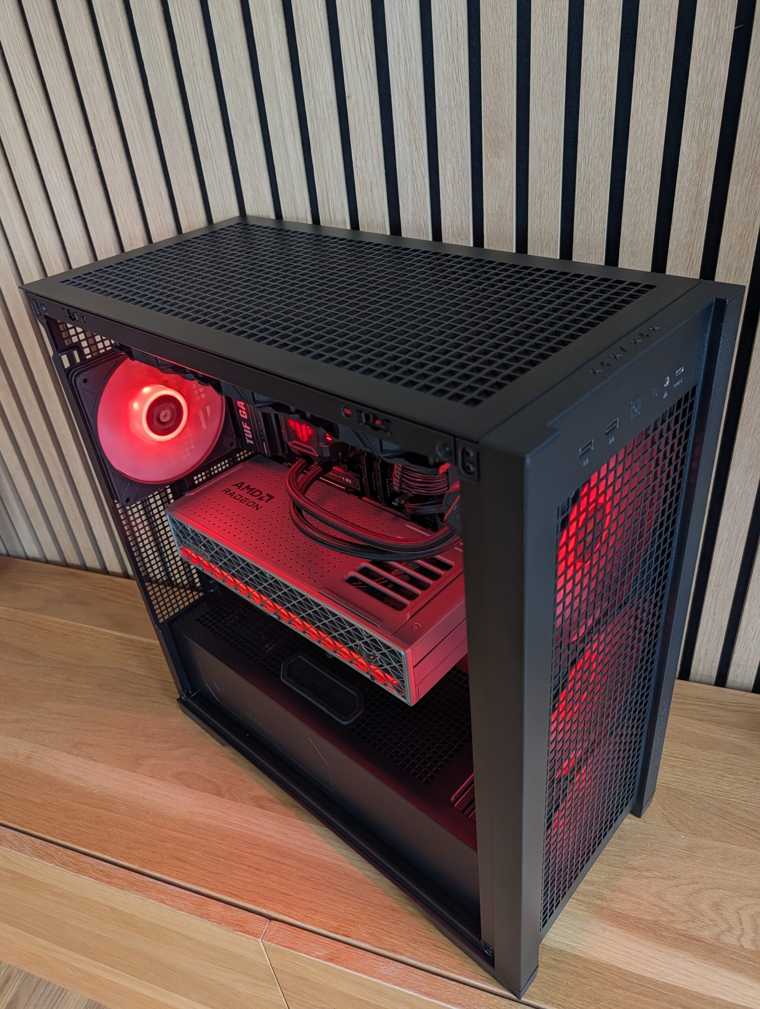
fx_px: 701
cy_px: 504
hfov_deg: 56.9
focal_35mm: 24
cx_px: 380
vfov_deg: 71.5
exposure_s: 1/48.8
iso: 19
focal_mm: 6.9
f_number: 1.68
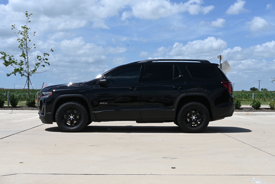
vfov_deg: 28.5
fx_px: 361
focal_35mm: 47
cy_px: 92
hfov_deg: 41.7
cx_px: 138
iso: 160
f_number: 25
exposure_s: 1/60
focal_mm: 31.5
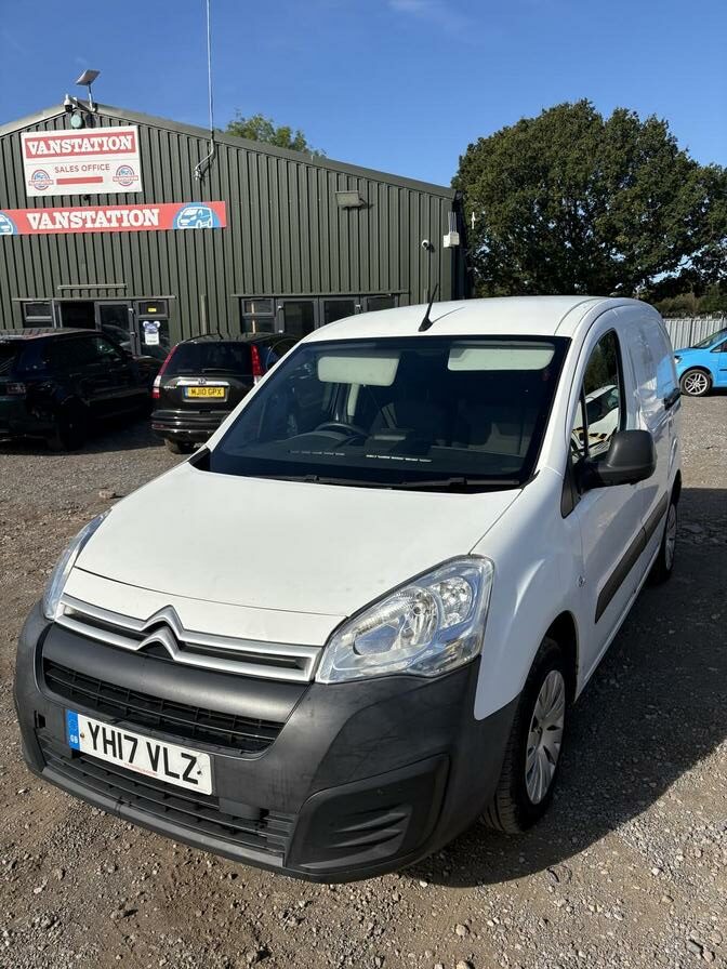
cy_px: 484
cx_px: 364
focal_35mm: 26
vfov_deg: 67.3
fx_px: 728
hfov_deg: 53.1
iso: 50
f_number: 1.6
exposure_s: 1/4608
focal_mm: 5.96
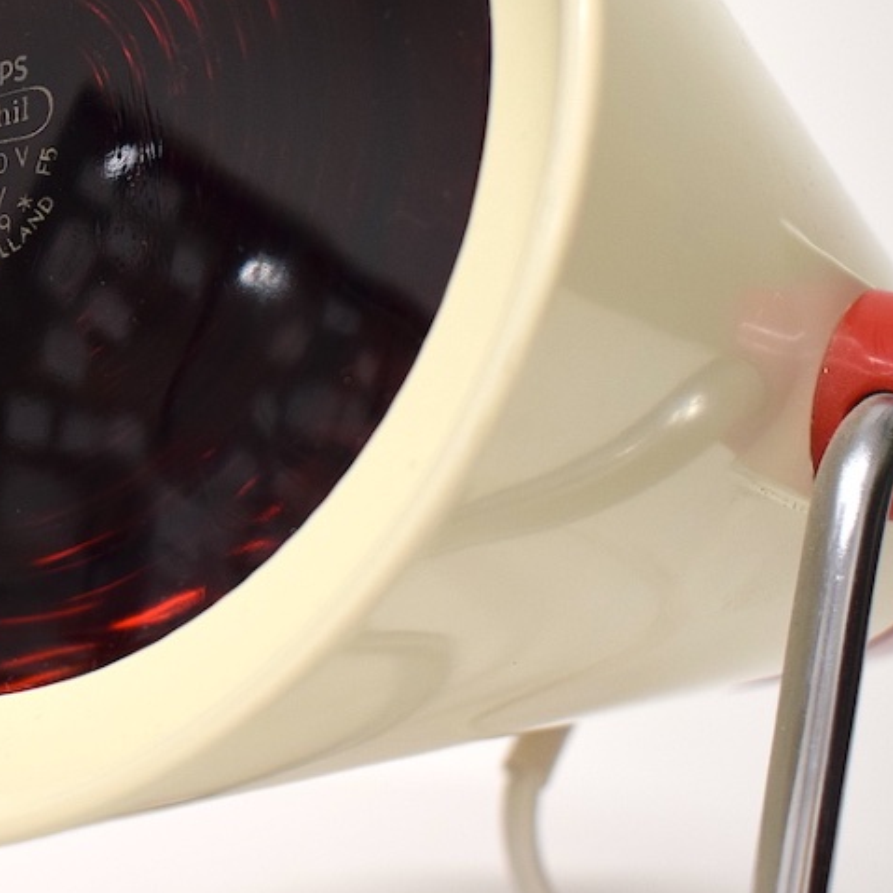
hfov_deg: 17.0
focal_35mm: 99
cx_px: -73
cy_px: 169
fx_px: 2891
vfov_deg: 17.4
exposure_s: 1/60
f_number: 4.2
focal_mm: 31
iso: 560
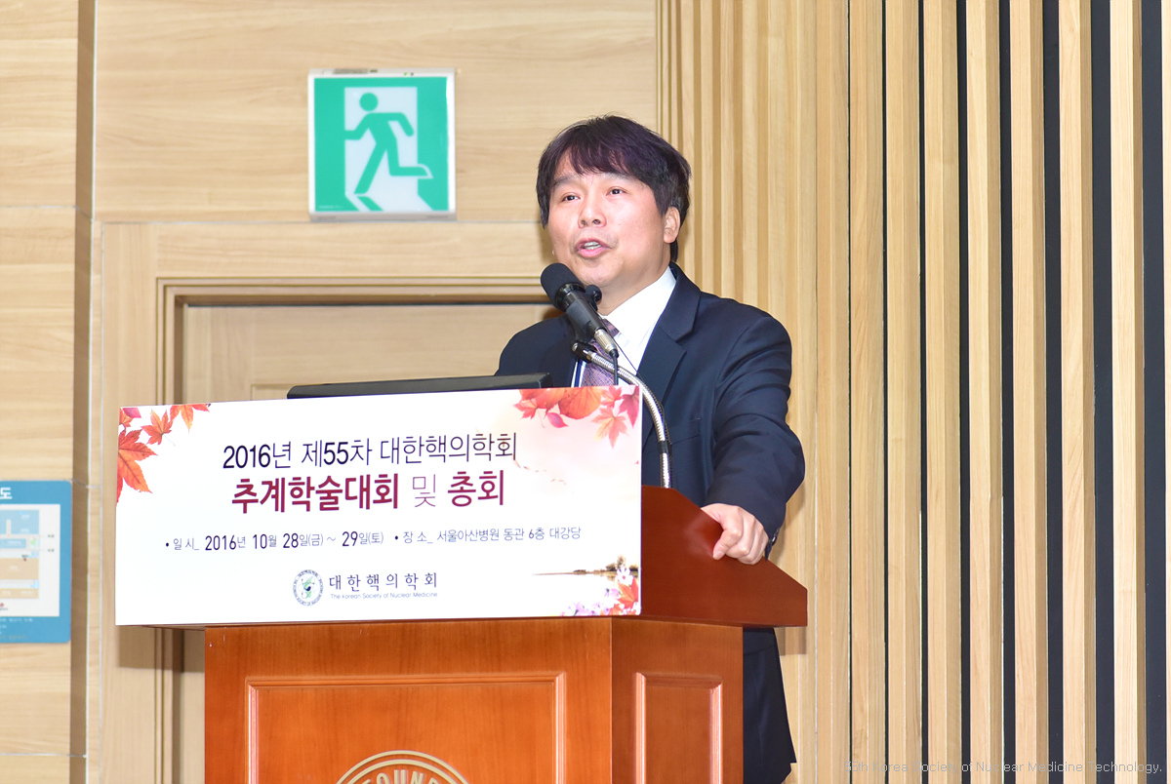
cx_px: 586
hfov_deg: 19.4
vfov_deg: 13.1
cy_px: 392
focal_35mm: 105
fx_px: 3420
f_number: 4
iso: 1600
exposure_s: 1/160
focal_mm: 105
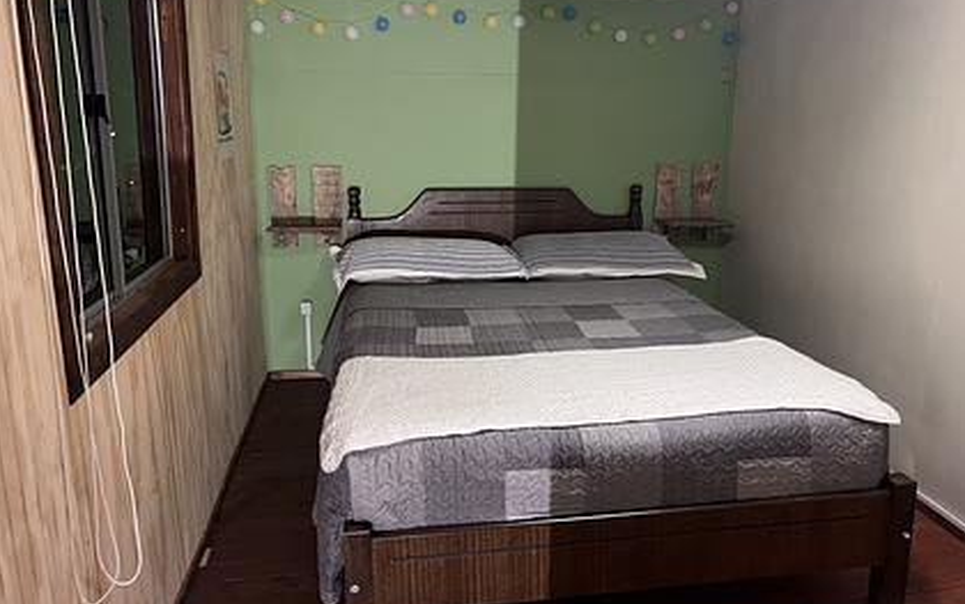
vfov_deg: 44.5
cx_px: 477
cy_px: 262
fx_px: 737
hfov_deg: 66.4
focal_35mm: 28
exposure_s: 1/33
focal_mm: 5.7
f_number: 1.5
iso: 400
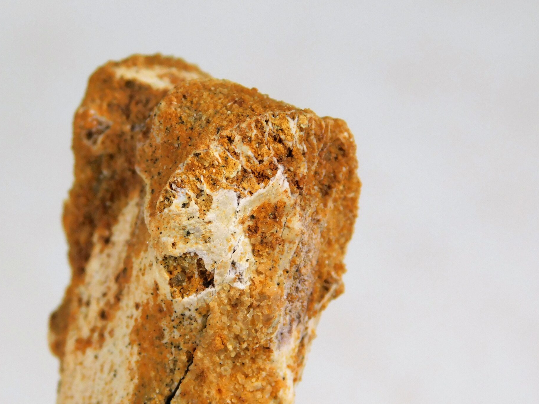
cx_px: 217
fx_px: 2148
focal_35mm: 138
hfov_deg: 14.3
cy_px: 243
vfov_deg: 10.7
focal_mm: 17.6
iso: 125
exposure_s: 1/250
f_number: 4.6
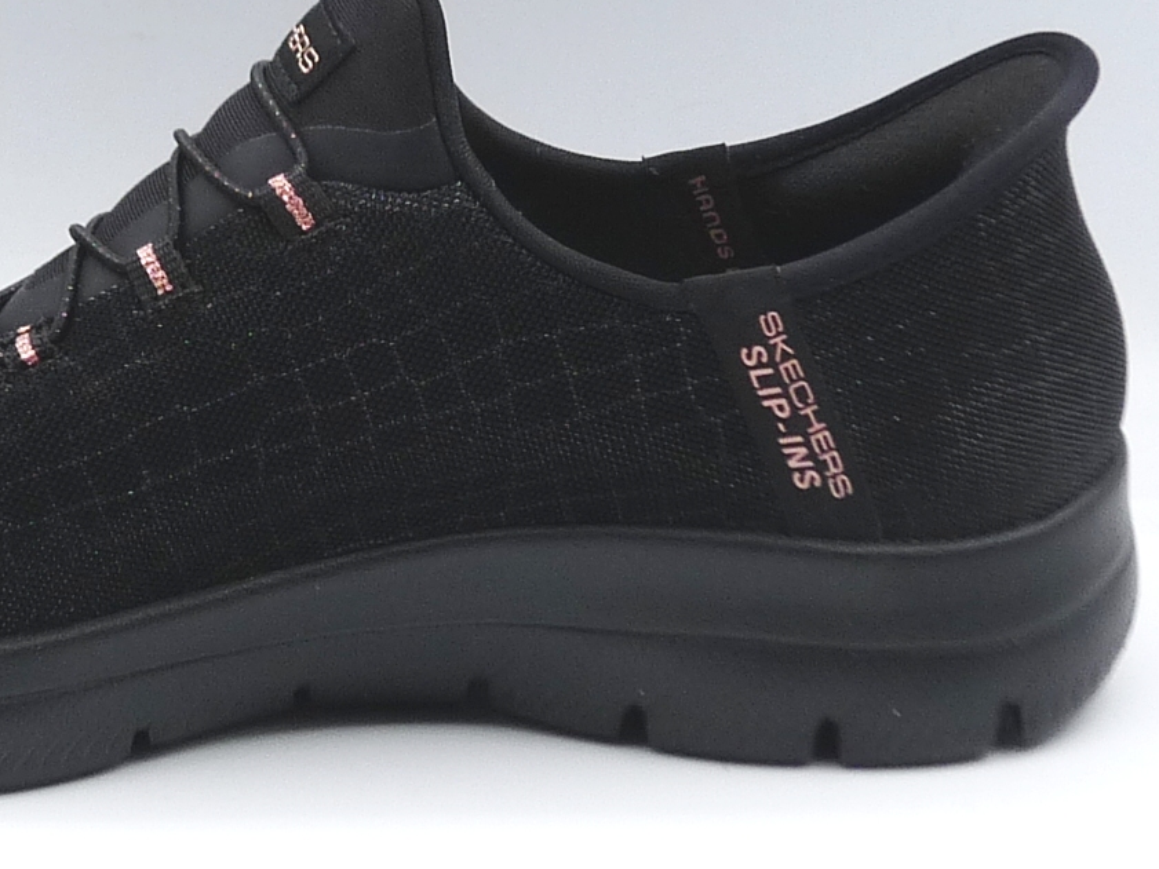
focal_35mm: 97
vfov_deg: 15.2
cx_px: 380
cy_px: 388
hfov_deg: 20.2
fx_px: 3248
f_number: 4
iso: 100
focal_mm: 5.1
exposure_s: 1/200
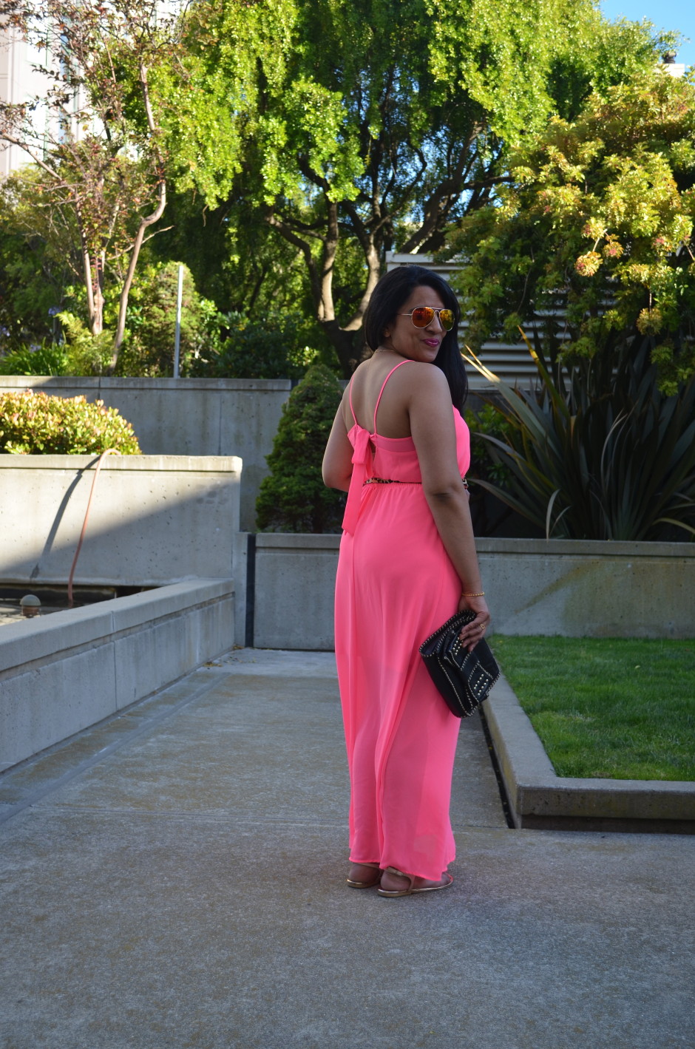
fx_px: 1265
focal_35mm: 44
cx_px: 348
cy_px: 524
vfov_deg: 45.0
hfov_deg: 30.7
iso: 200
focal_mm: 29
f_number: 4.5
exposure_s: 1/250
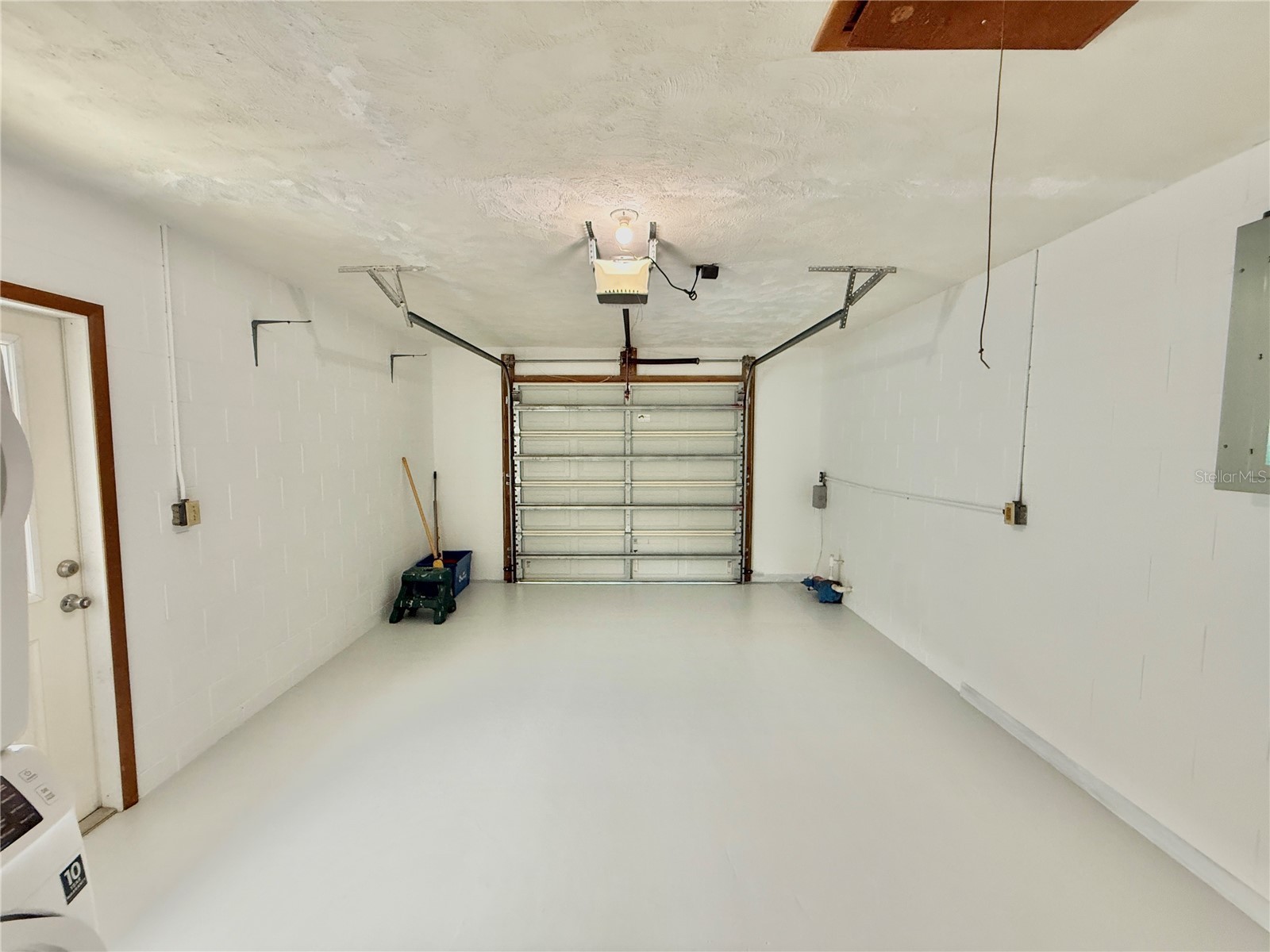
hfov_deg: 102.1
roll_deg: -1.6
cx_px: 635
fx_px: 514
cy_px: 476
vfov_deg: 85.7
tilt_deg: -3.7
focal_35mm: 14
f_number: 2.2
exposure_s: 1/68
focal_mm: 2.22
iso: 320
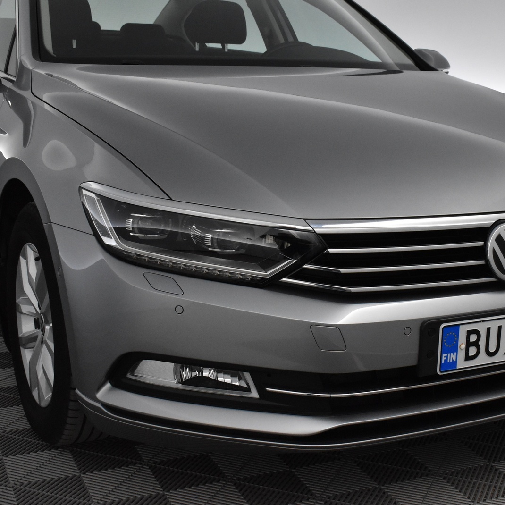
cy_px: 254
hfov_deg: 31.5
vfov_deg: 31.6
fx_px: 891
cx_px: 314
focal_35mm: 54
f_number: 7.1
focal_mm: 28
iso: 3200
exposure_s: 1/200
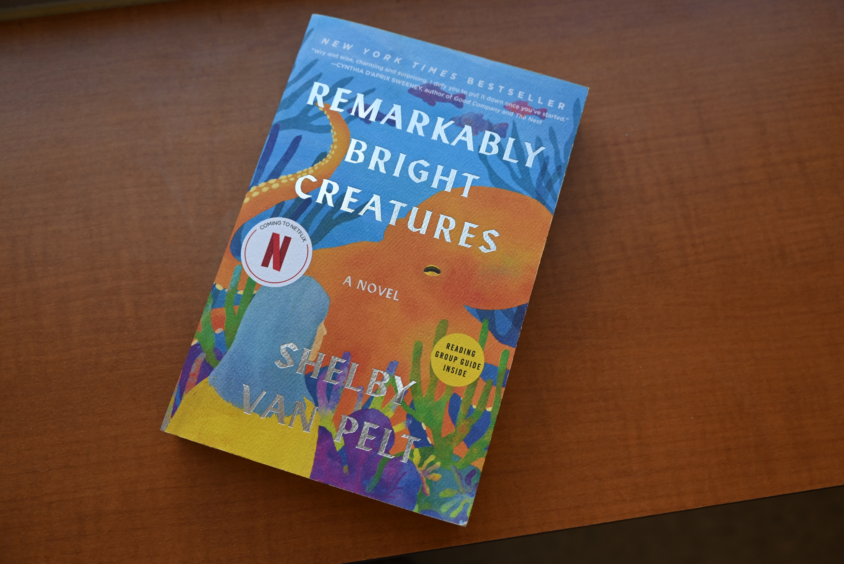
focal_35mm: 34
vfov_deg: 38.4
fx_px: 809
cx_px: 422
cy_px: 282
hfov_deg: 55.1
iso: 320
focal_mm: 34.5
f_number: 4.8
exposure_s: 1/250
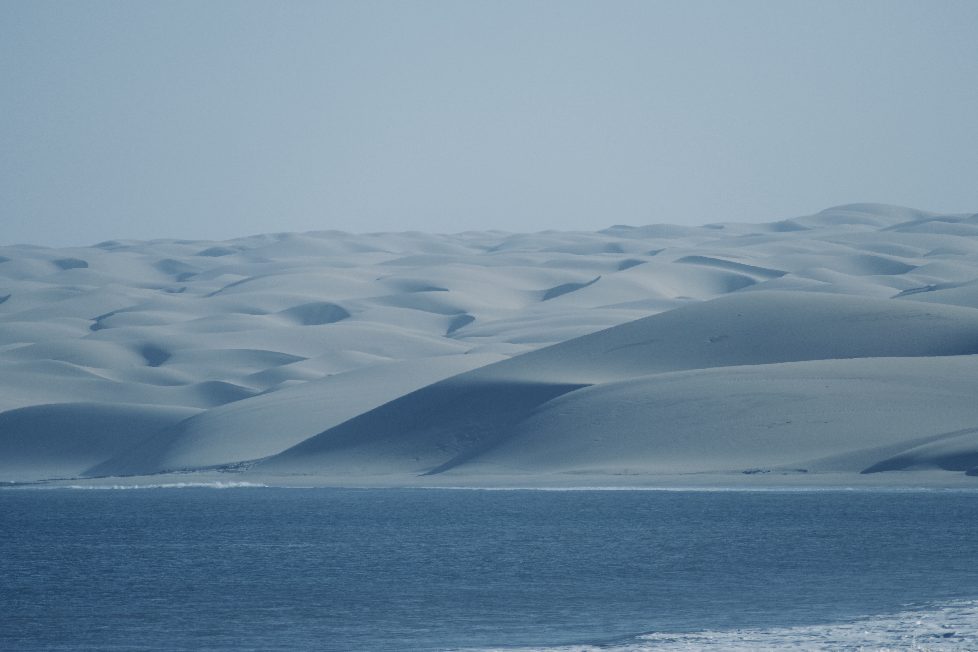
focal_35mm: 399
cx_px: 489
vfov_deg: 3.4
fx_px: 10839
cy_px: 326
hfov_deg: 5.2
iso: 125
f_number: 4
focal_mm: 145.41
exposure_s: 1/800
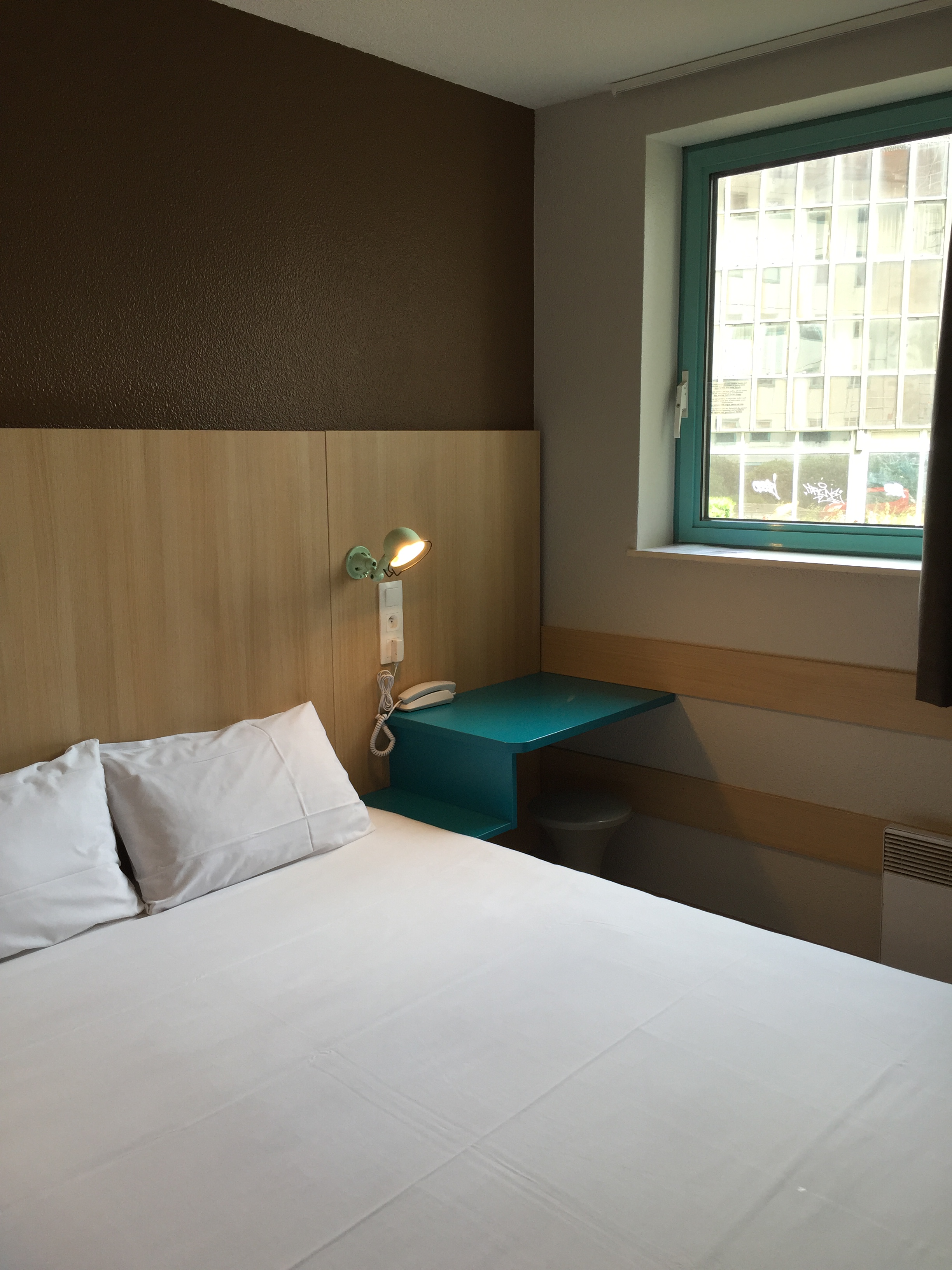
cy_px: 635
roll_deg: +0.5
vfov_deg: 61.7
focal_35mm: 29
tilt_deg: -9.3
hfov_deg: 48.2
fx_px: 1063
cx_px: 476
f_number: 2.2
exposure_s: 1/100
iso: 40
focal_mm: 4.15
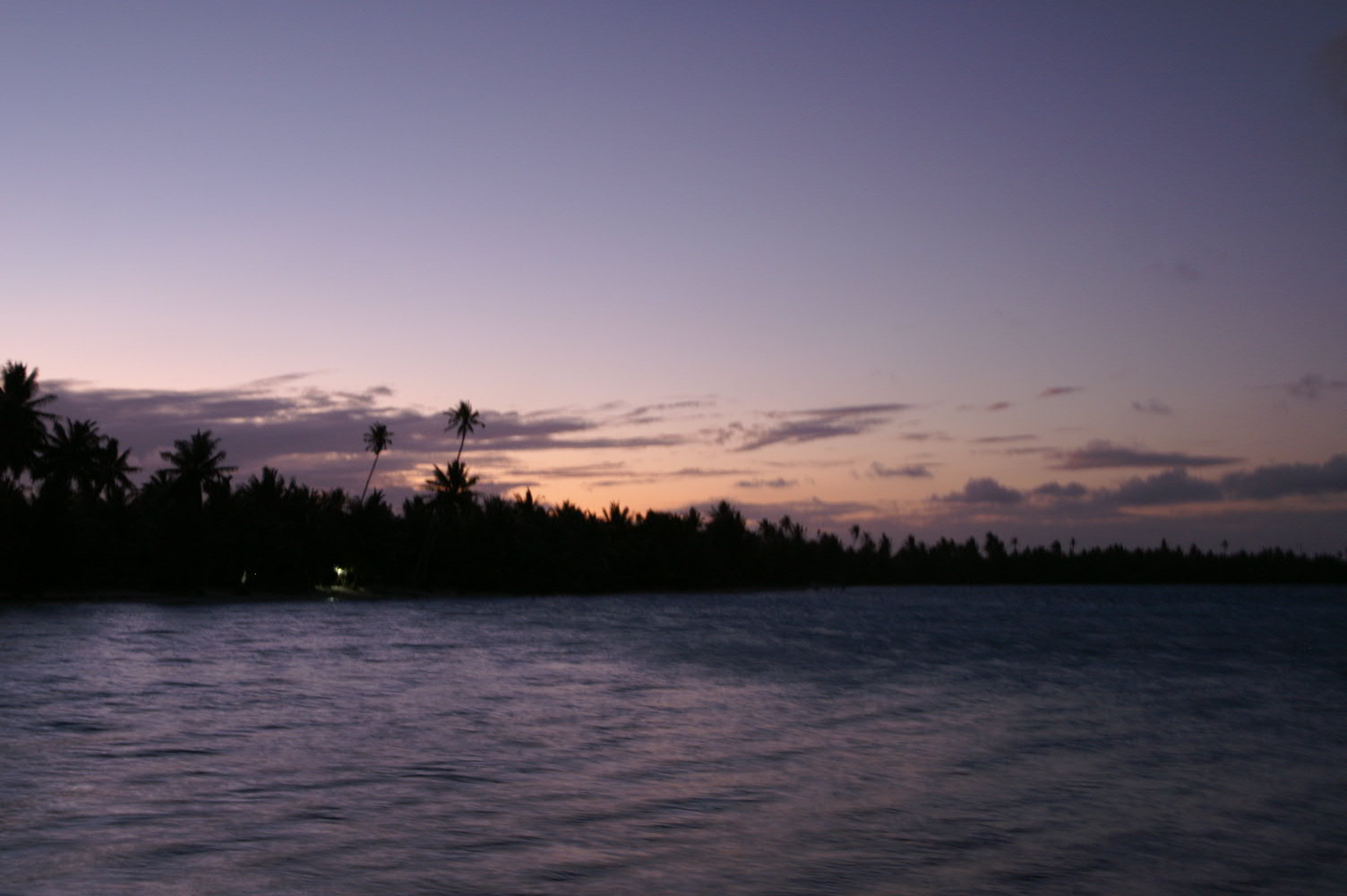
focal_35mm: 45
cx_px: 674
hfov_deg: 43.6
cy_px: 448
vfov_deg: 29.8
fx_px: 1682
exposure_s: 1/3
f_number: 4
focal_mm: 30
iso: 400
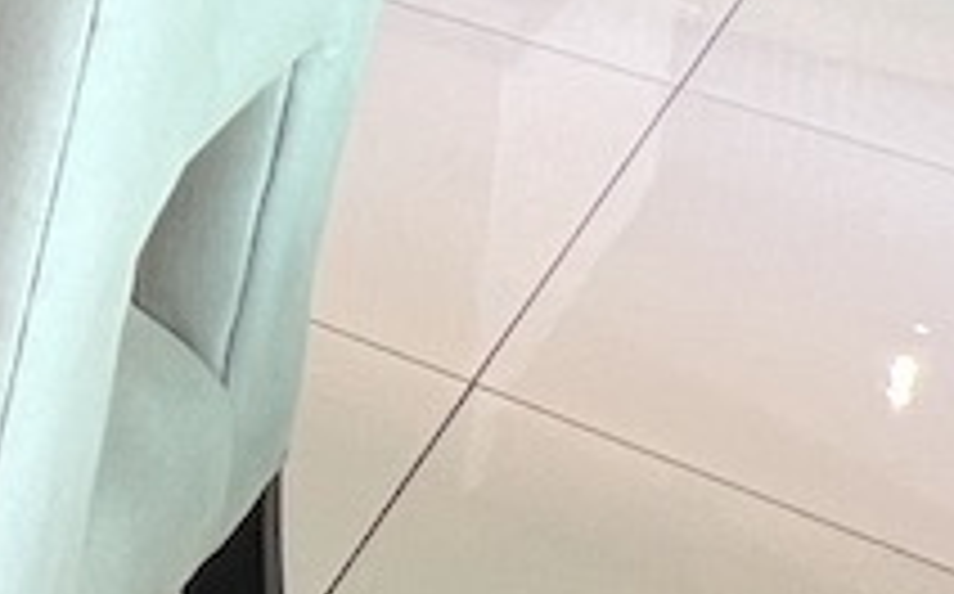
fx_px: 2363
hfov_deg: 16.6
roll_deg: -2.1
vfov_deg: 11.5
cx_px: -1004
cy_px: -896
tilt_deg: -4.7
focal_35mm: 91
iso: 80
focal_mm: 1.57
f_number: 1.8
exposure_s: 1/62
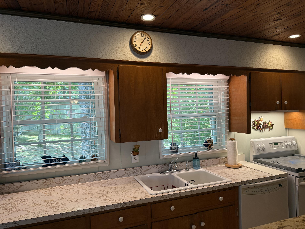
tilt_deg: -1.0
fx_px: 211
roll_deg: +1.1
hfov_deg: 71.6
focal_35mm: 24
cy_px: 114
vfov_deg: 56.8
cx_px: 152
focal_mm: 6.76
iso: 160
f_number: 1.78
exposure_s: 1/120
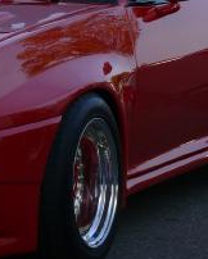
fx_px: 1898
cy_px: 29
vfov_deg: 7.8
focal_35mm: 247
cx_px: -18
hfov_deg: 6.2
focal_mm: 15.5
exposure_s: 1/250
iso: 100
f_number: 5
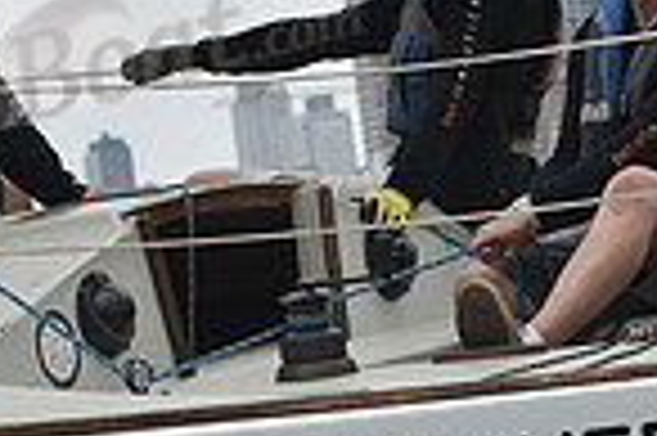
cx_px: 598
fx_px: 5068
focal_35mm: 278
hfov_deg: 7.4
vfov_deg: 4.9
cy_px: 254
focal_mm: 70
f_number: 5.6
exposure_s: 1/1250
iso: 320
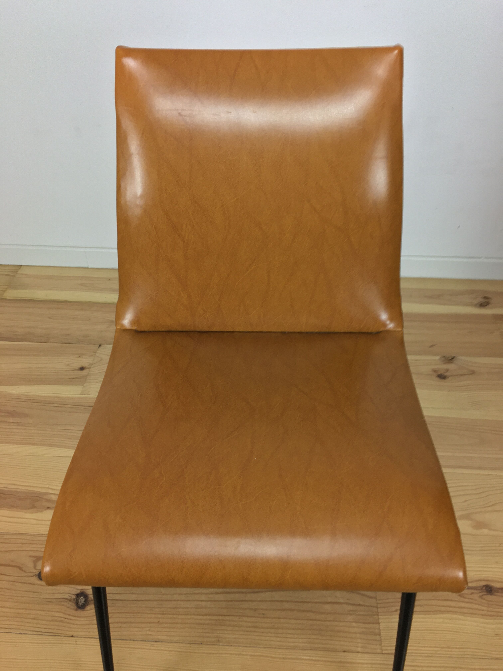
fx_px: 562
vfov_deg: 61.7
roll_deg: -0.6
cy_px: 336
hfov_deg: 48.2
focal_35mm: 29
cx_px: 252
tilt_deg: -43.0
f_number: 2.2
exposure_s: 1/33
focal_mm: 4.15
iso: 50
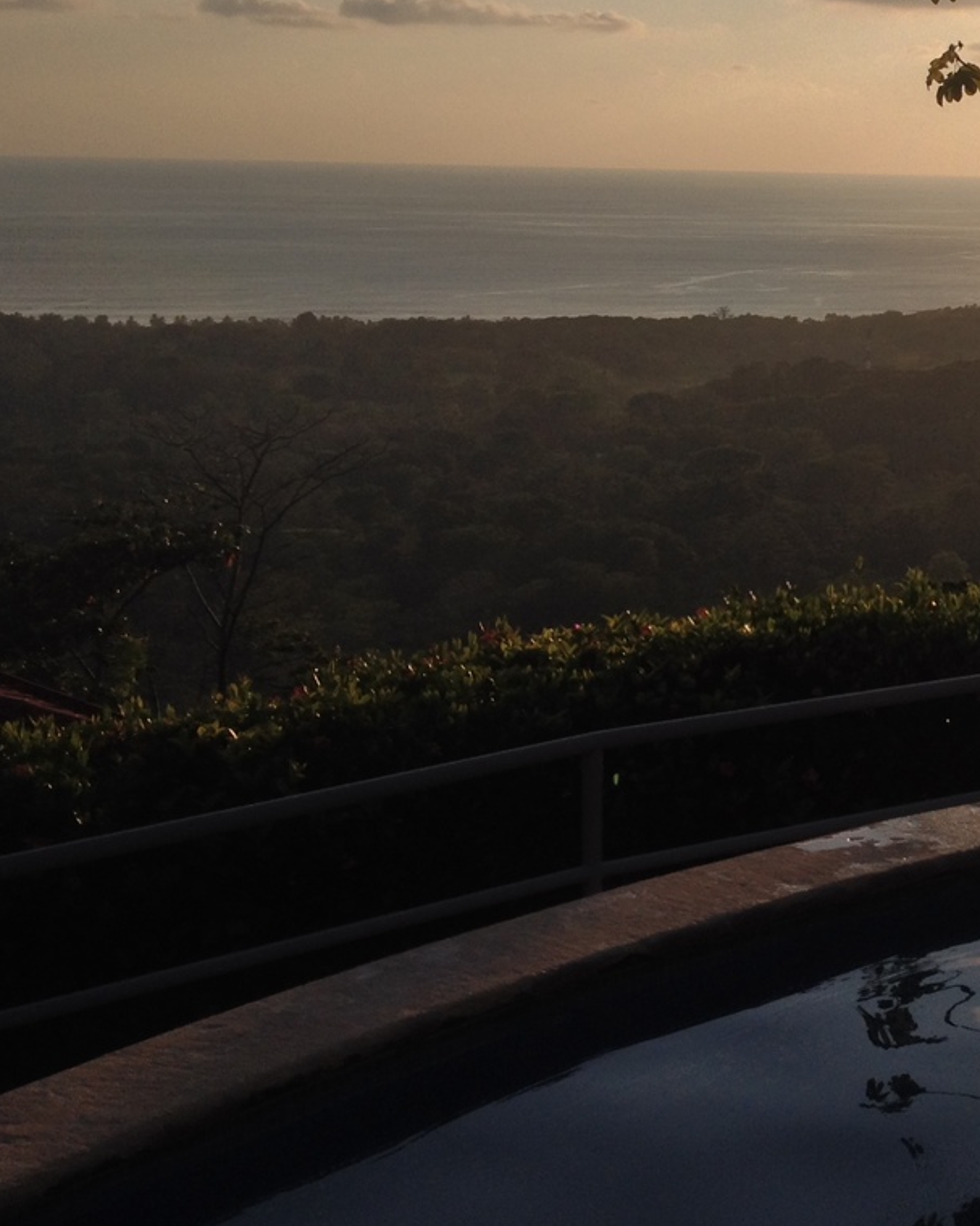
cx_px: 1120
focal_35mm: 72
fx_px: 2611
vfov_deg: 26.1
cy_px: 317
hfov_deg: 20.1
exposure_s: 1/3690
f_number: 2.4
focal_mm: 4.28
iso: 50
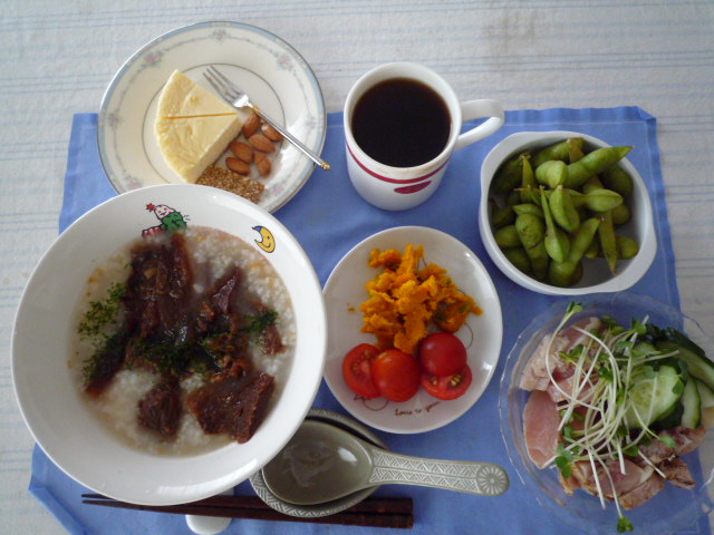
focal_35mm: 25
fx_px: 516
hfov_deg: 69.4
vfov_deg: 54.9
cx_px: 357
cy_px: 268
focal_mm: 4.4
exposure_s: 1/20
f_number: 2.8
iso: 400
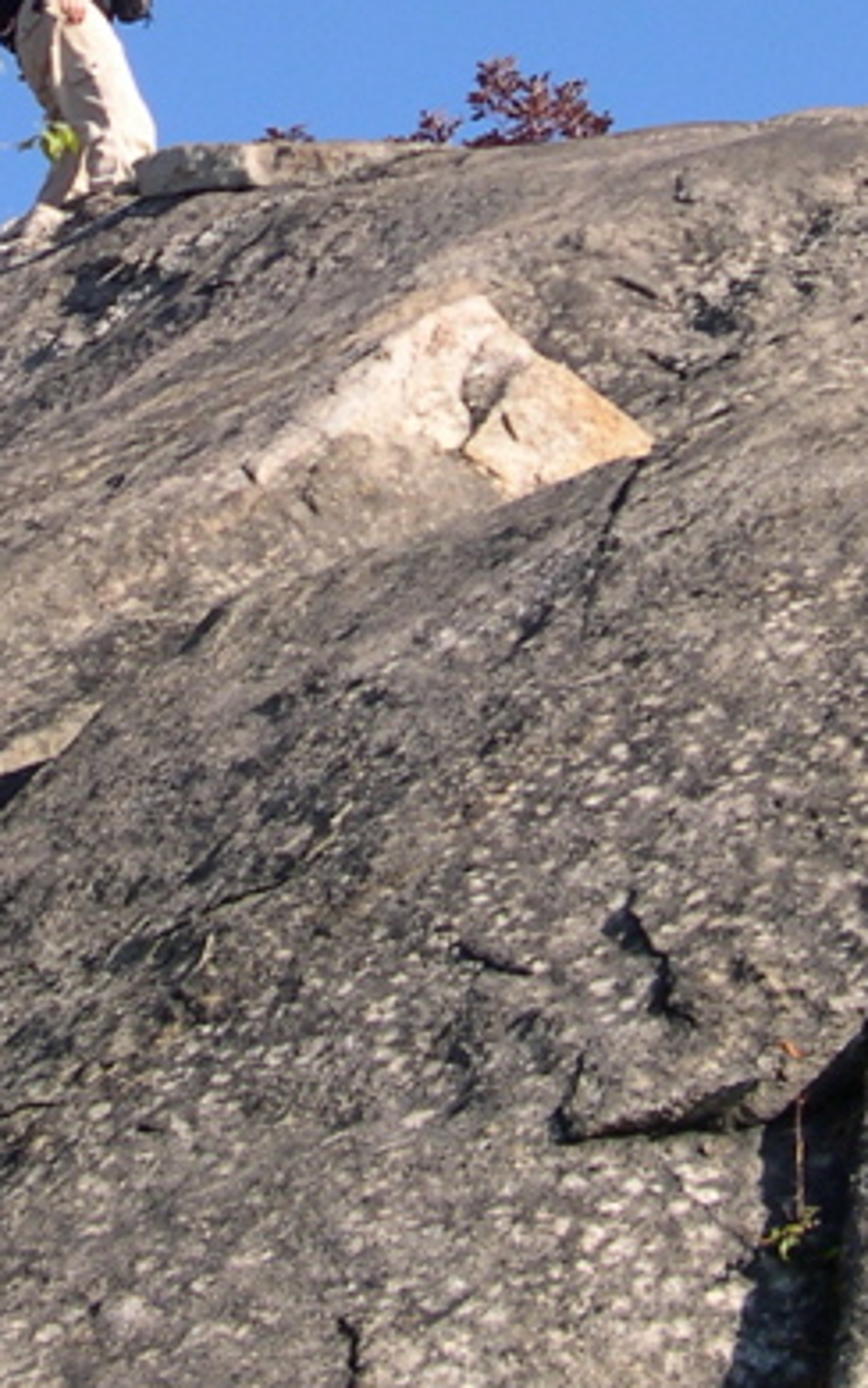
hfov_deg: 11.9
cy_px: 4
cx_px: 420
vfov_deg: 18.4
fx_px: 4160
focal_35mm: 110
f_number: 7.6
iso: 100
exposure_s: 1/93.1
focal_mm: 8
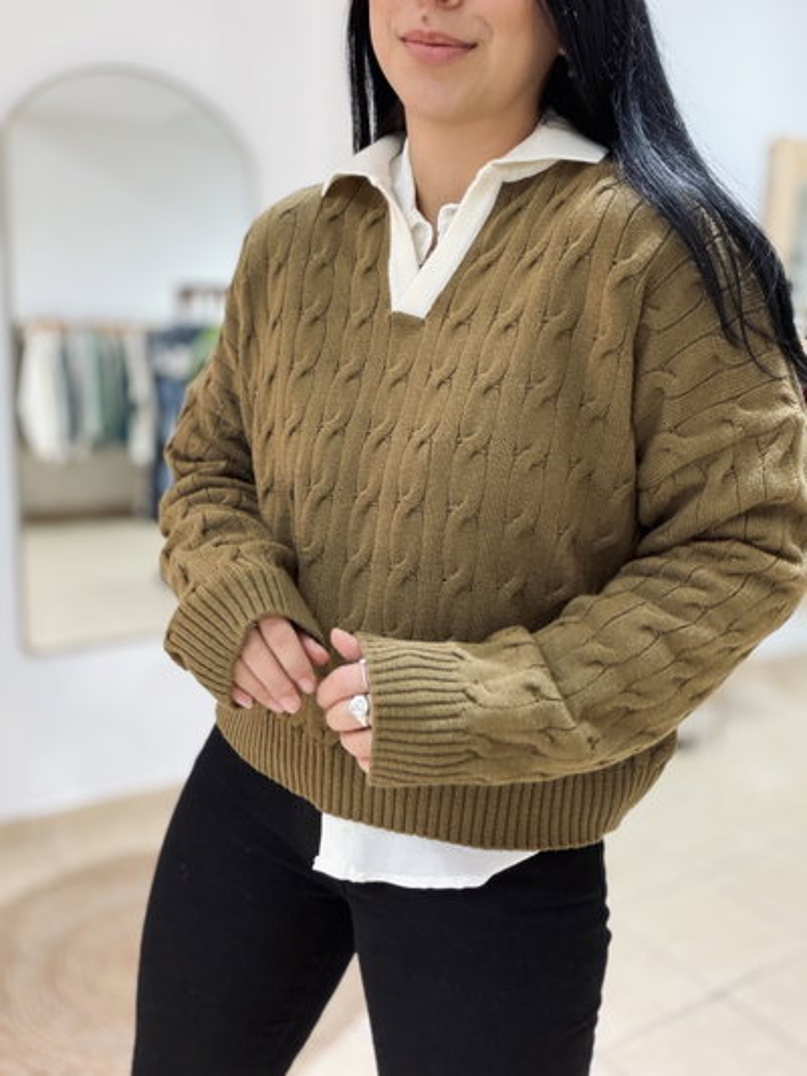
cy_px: 538
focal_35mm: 30
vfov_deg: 60.0
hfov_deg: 46.8
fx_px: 932
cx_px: 404
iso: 125
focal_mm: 2.71
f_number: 1.9
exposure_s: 1/50
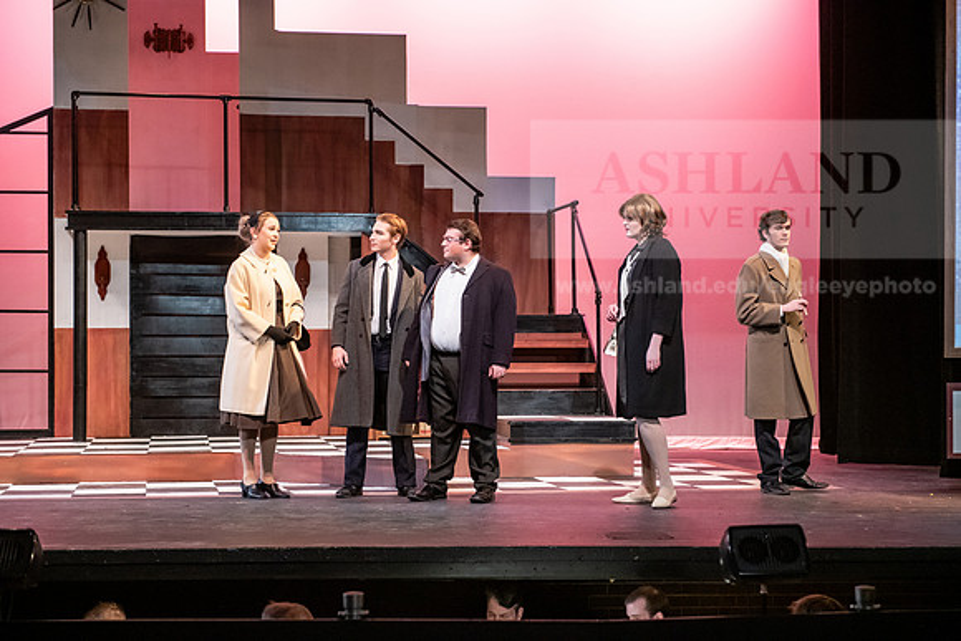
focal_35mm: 70
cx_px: 480
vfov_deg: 19.5
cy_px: 320
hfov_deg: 28.8
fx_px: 1869
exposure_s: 1/200
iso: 3200
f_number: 3.2
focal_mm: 70
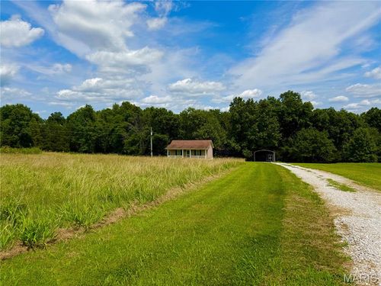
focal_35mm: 24
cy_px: 143
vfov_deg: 56.8
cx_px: 190
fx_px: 264
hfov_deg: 71.6
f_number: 1.78
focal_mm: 6.76
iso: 80
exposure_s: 1/8130
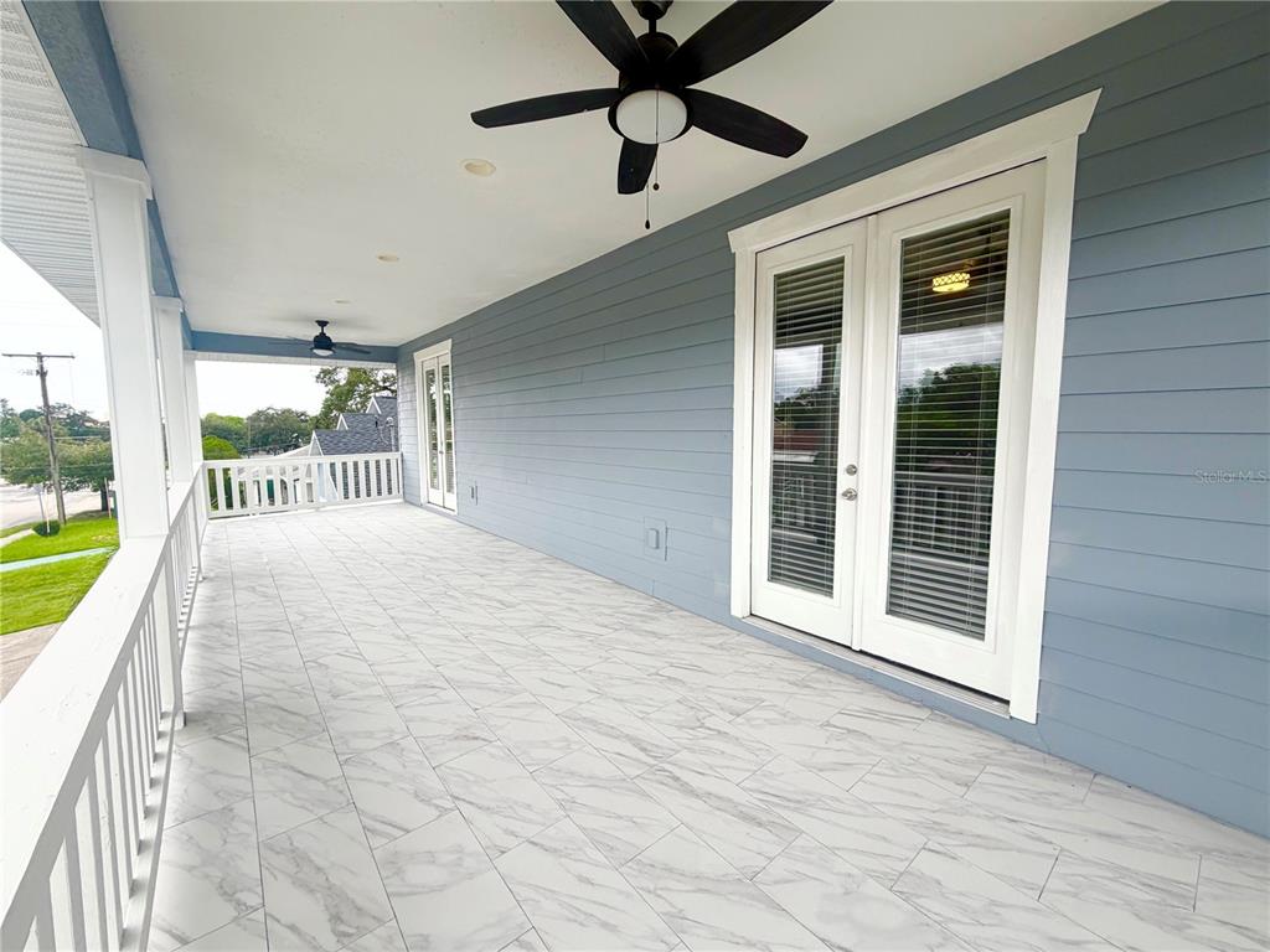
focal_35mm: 14
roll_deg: +0.1
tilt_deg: -4.4
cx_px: 635
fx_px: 514
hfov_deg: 102.1
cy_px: 476
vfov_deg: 85.7
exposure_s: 1/276
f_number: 2.2
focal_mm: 2.22
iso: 50
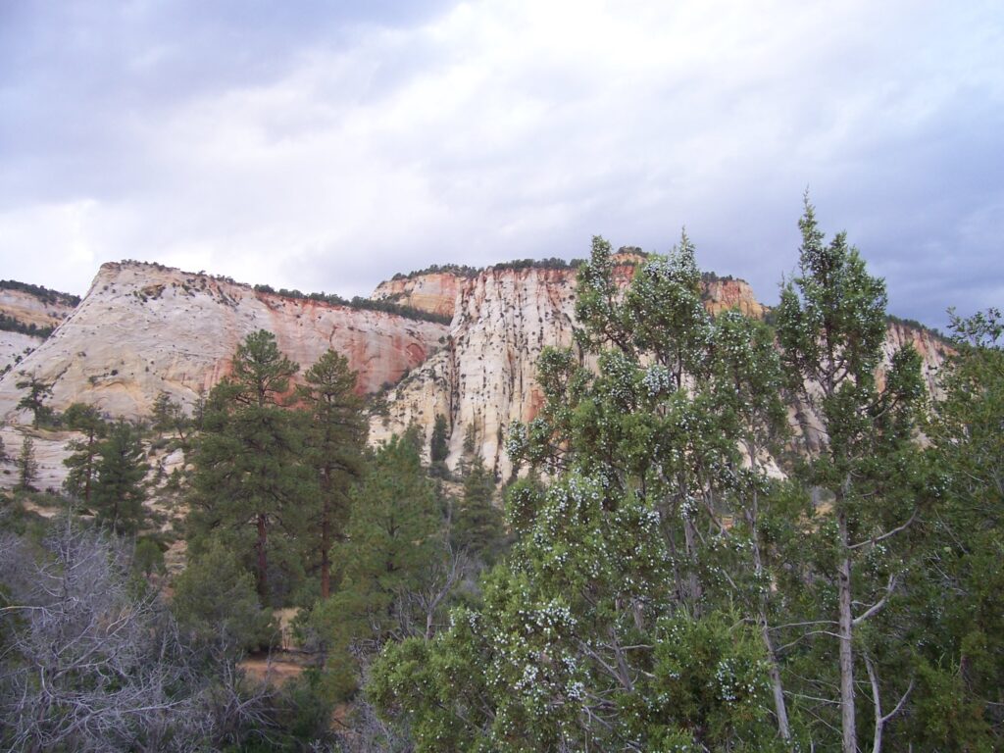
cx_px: 502
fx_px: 986
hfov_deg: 54.0
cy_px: 376
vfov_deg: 41.8
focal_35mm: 34
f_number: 2.7
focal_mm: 5.6
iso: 80
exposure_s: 1/125
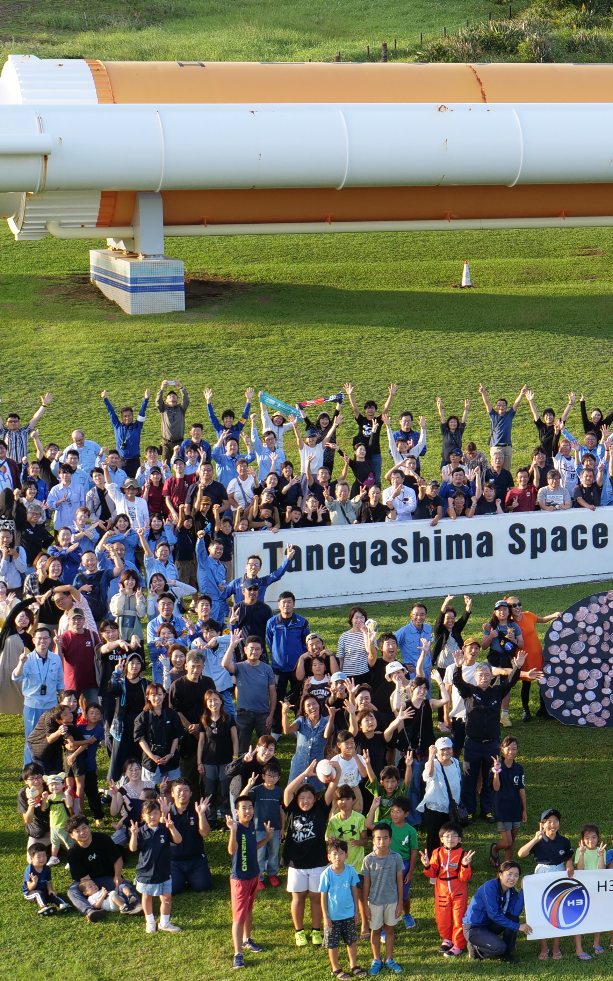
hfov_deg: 13.6
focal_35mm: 94
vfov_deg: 22.1
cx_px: 720
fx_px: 2512
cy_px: 483
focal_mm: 24
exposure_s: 1/250
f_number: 5
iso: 200
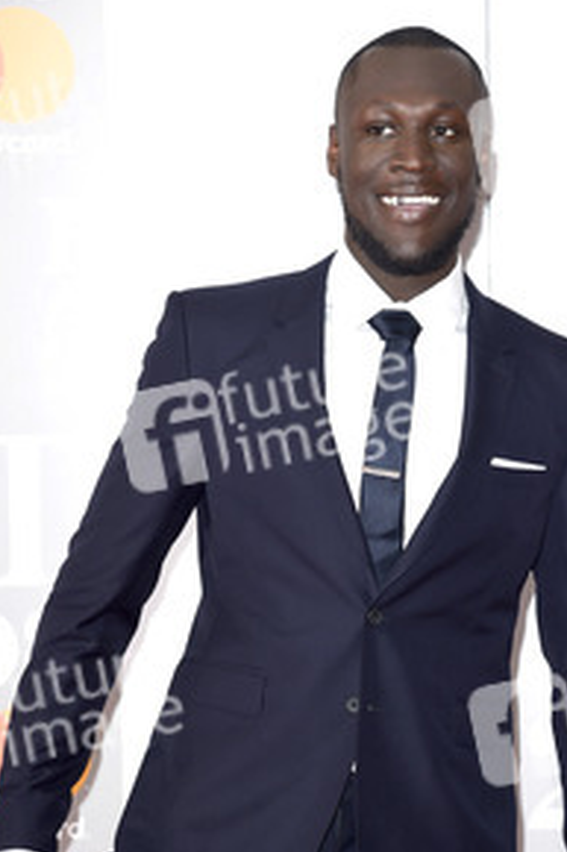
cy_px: 570
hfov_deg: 9.4
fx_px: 3429
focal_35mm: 145
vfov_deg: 14.1
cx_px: 354
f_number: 5.6
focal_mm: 105
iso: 400
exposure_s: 1/250
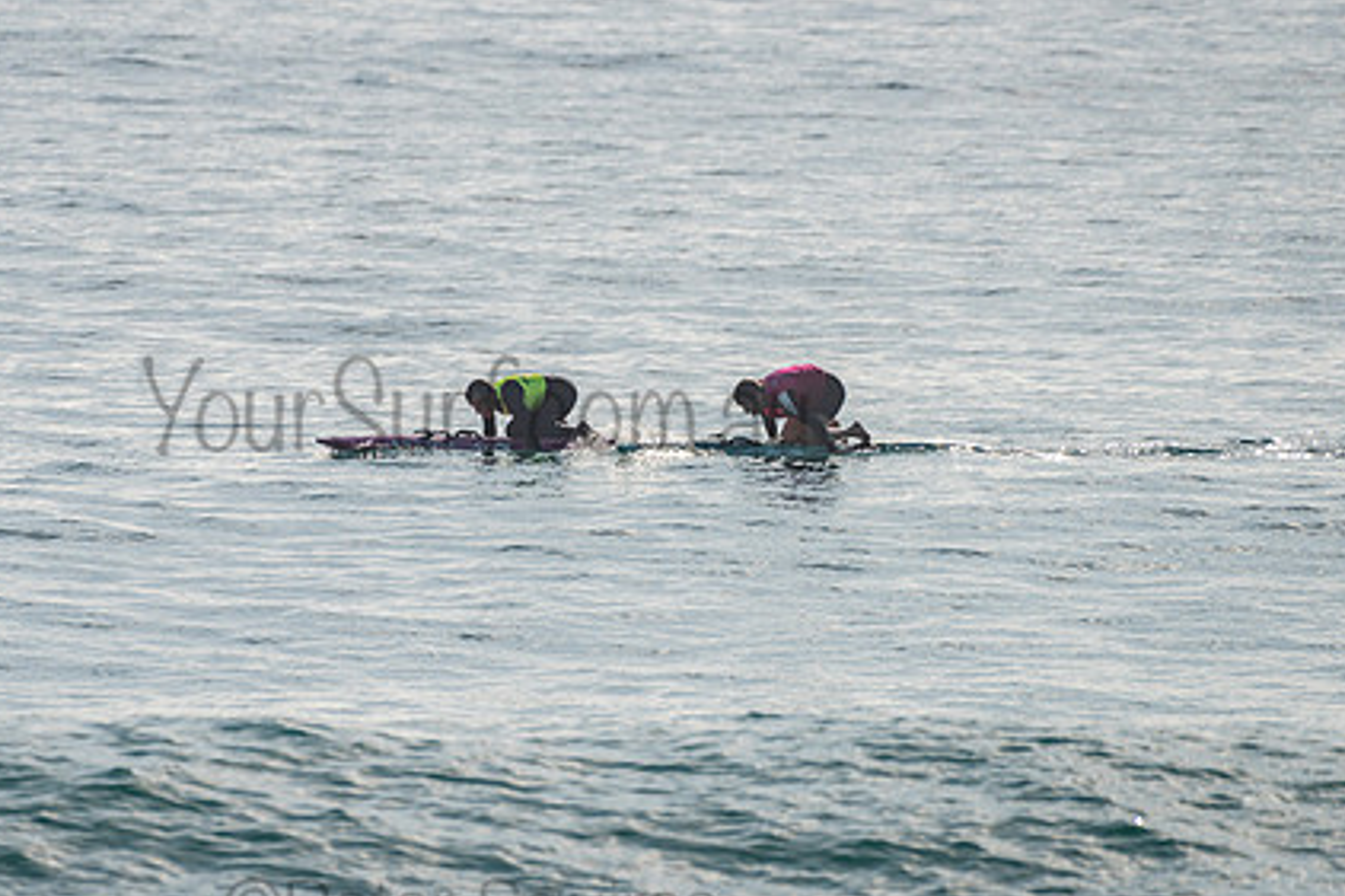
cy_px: 378
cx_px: 472
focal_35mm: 688
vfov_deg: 2.0
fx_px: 25693
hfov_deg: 3.0
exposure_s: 1/2000
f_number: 6.3
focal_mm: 500
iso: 64
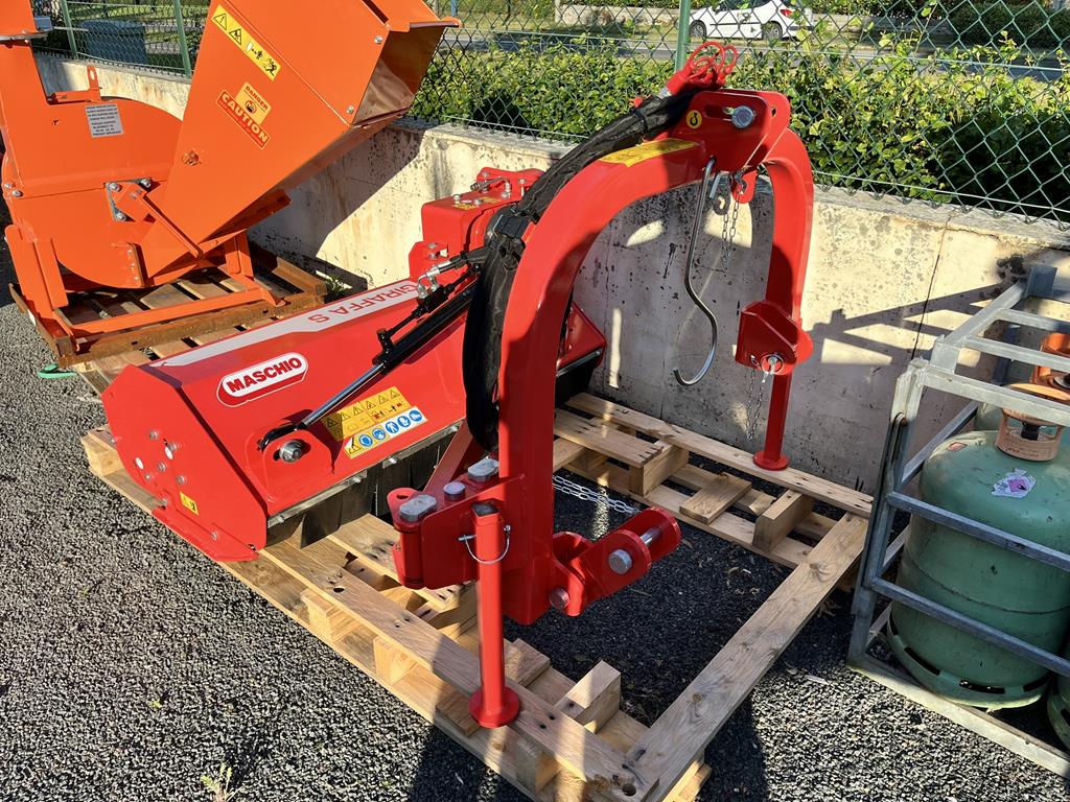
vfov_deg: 53.1
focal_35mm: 26
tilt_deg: -27.9
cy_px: 401
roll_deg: -1.0
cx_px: 535
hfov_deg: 67.3
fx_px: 804
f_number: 1.6
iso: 50
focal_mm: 5.1
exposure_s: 1/1748
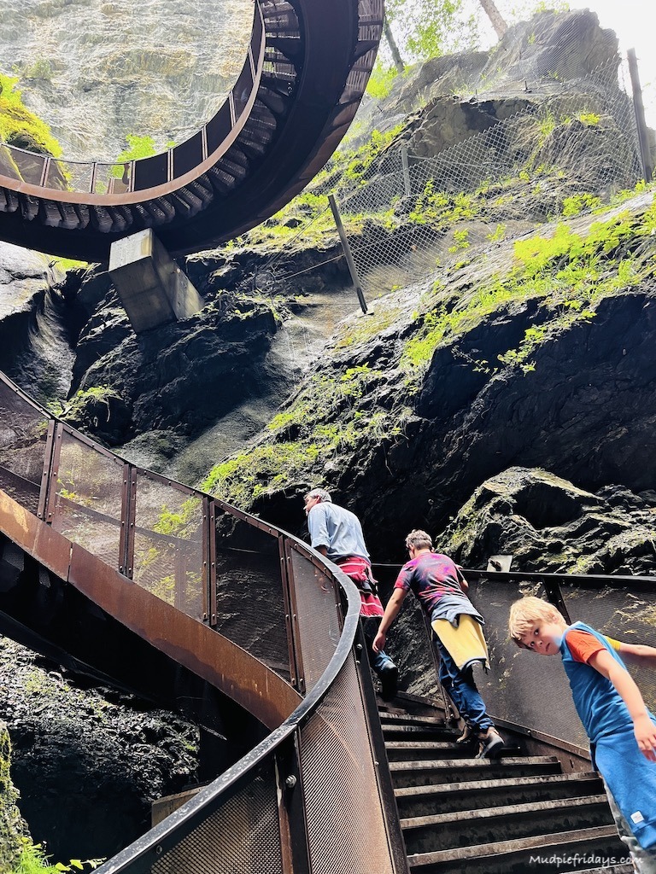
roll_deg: +8.9
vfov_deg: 67.3
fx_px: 657
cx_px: 328
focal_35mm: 26
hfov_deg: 53.1
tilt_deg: +34.8
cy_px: 437
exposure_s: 1/68
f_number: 1.5
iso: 125
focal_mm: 5.7
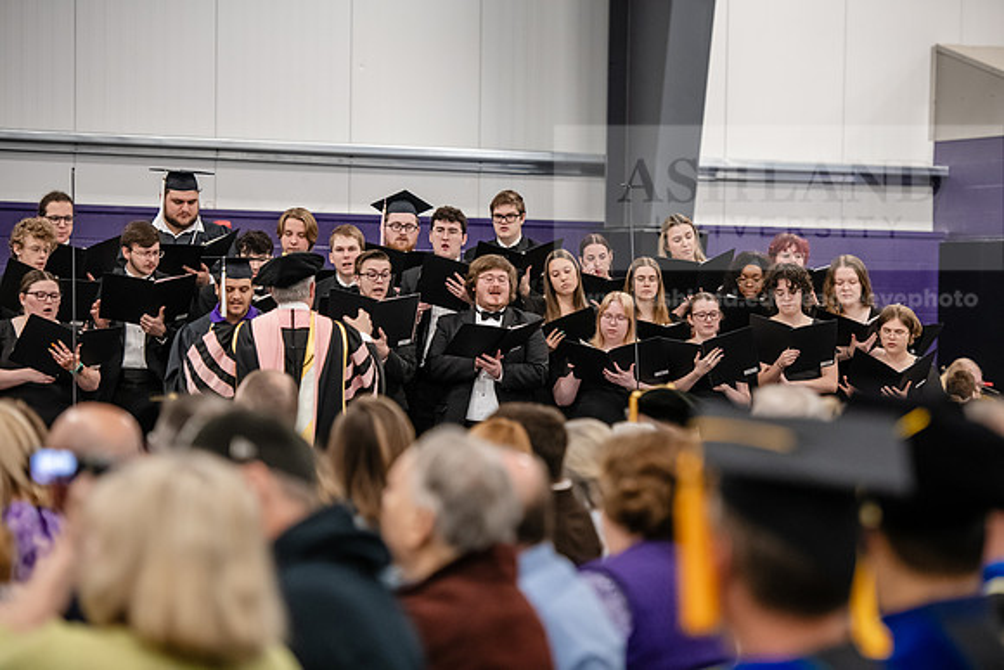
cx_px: 502
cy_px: 335
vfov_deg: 11.0
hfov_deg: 16.4
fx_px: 3487
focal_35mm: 125
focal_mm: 125
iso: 3200
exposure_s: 1/200
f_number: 3.2
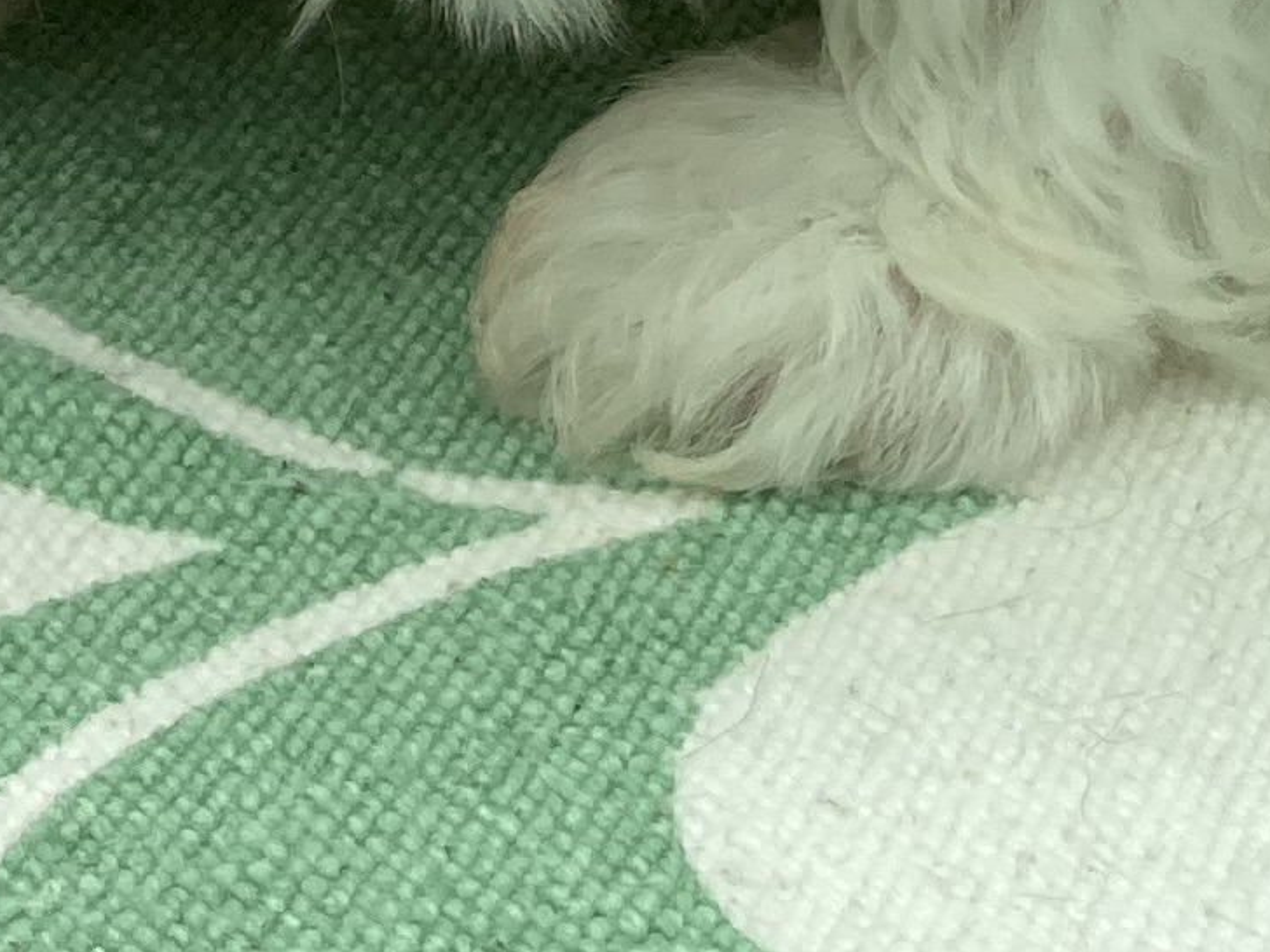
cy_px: -1346
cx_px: 1347
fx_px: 5687
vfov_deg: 8.7
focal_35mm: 155
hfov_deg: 12.6
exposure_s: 1/623
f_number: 1.8
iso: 20
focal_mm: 3.99
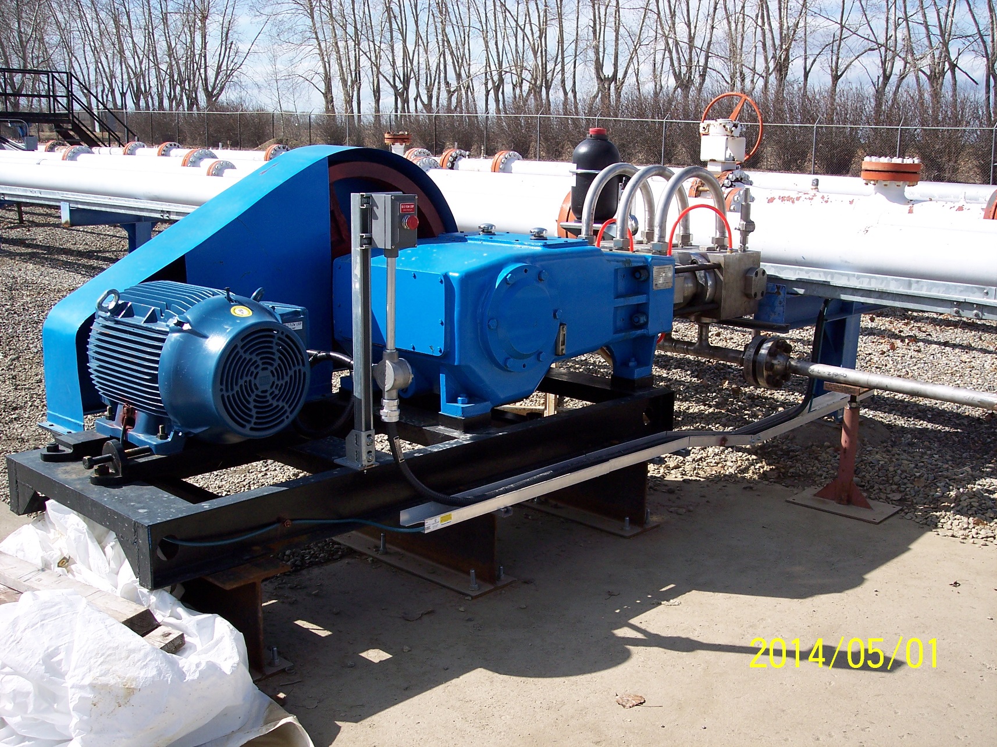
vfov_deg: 36.8
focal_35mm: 39
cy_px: 374
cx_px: 498
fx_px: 1123
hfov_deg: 47.9
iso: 100
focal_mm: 8
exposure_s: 1/750
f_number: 4
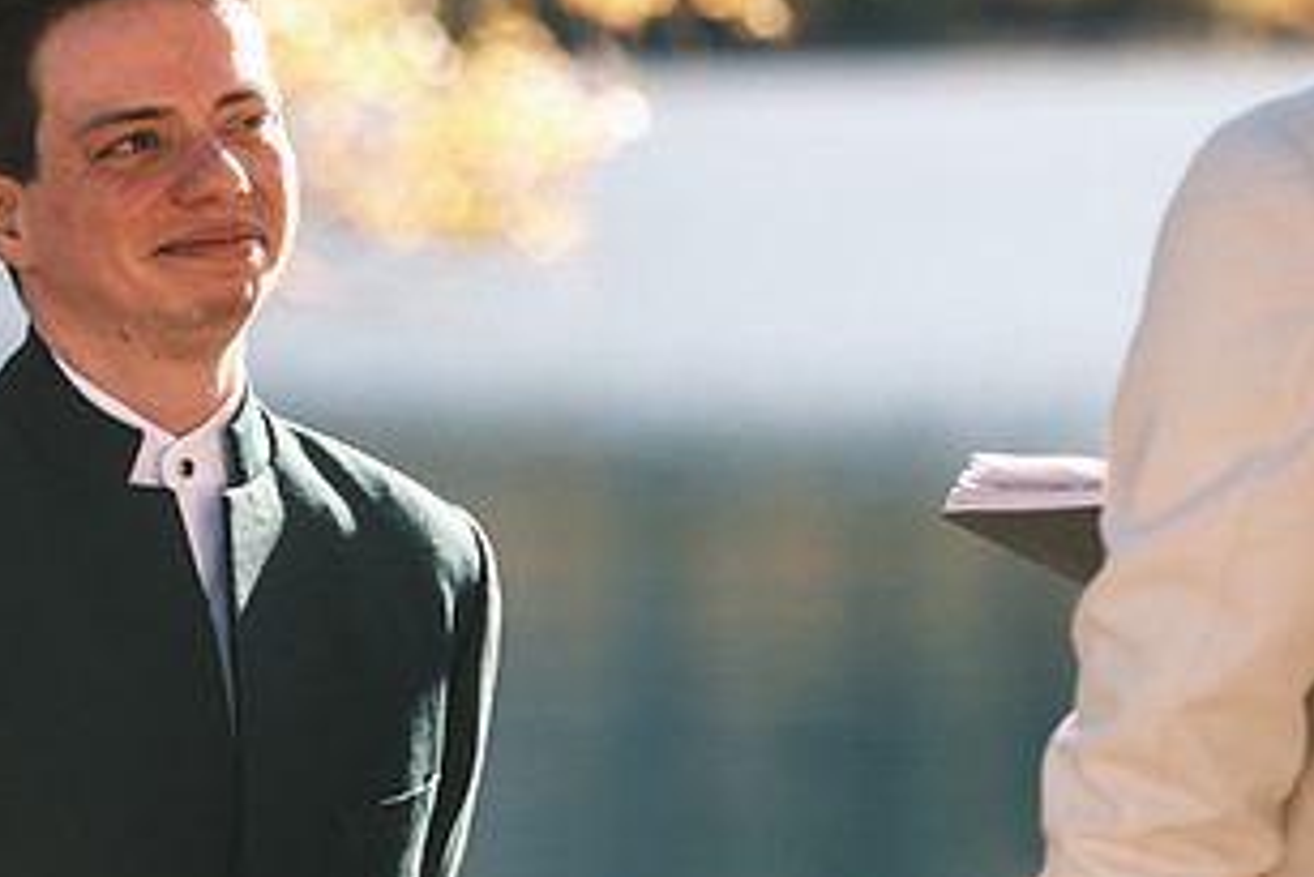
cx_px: 372
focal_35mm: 351
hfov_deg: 5.9
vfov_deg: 3.9
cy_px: 263
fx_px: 12817
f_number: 2.8
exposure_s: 1/1250
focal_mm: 124.3
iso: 200
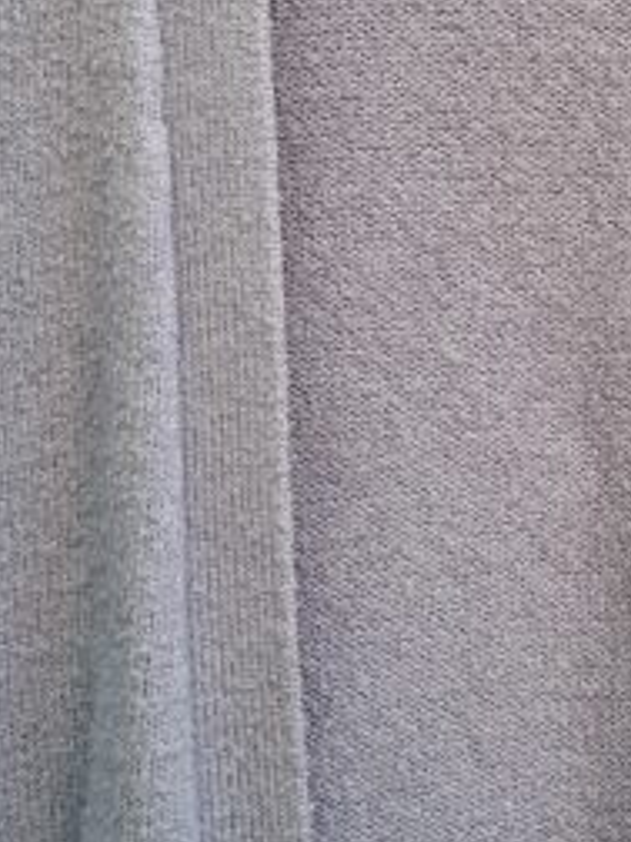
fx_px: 1774
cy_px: 261
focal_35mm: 73
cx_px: 641
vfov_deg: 26.5
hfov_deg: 19.5
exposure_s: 1/100
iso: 100
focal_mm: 5.54
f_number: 1.8
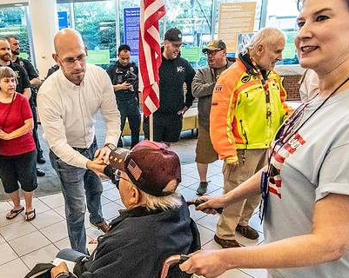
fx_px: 475
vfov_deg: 32.6
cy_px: 170
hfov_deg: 39.9
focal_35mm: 46
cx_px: 118
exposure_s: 1/320
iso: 20000
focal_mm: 24
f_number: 6.3
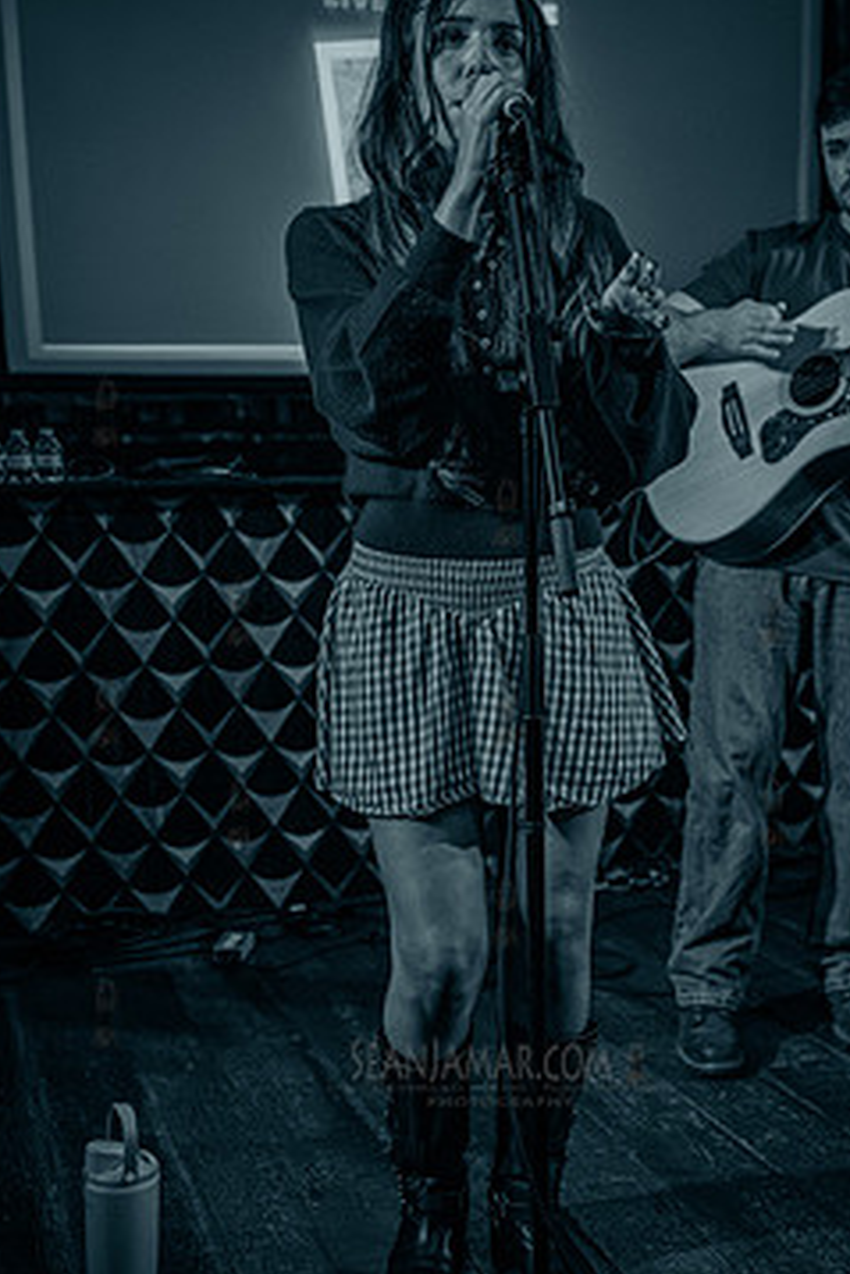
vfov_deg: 44.4
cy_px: 712
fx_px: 1557
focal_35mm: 44
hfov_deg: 30.5
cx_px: 505
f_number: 3.2
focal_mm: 35
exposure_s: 1/400
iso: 12800
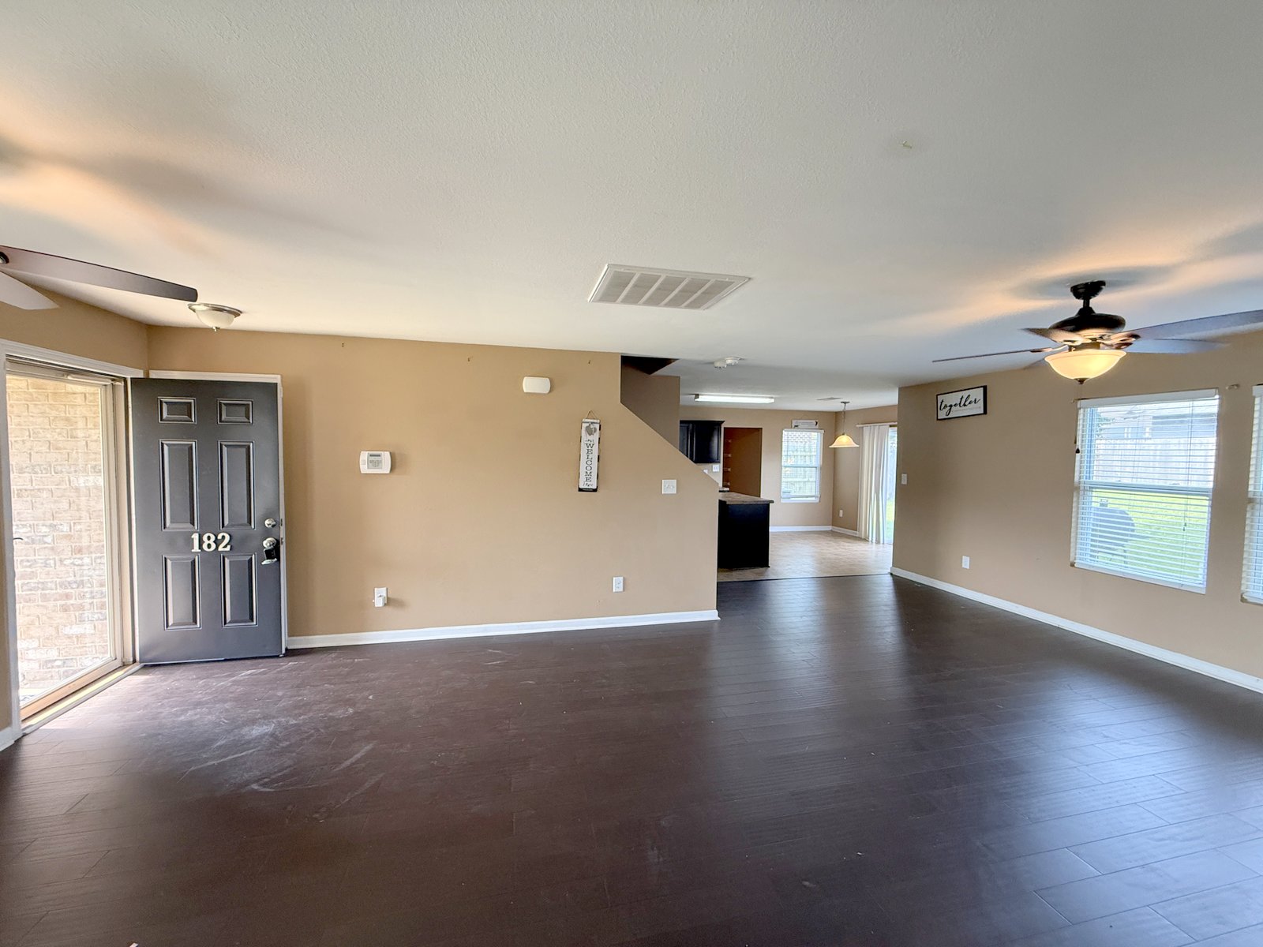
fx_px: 511
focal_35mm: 14
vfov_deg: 85.7
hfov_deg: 102.1
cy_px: 474
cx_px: 632
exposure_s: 1/120
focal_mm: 2.22
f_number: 2.2
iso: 320
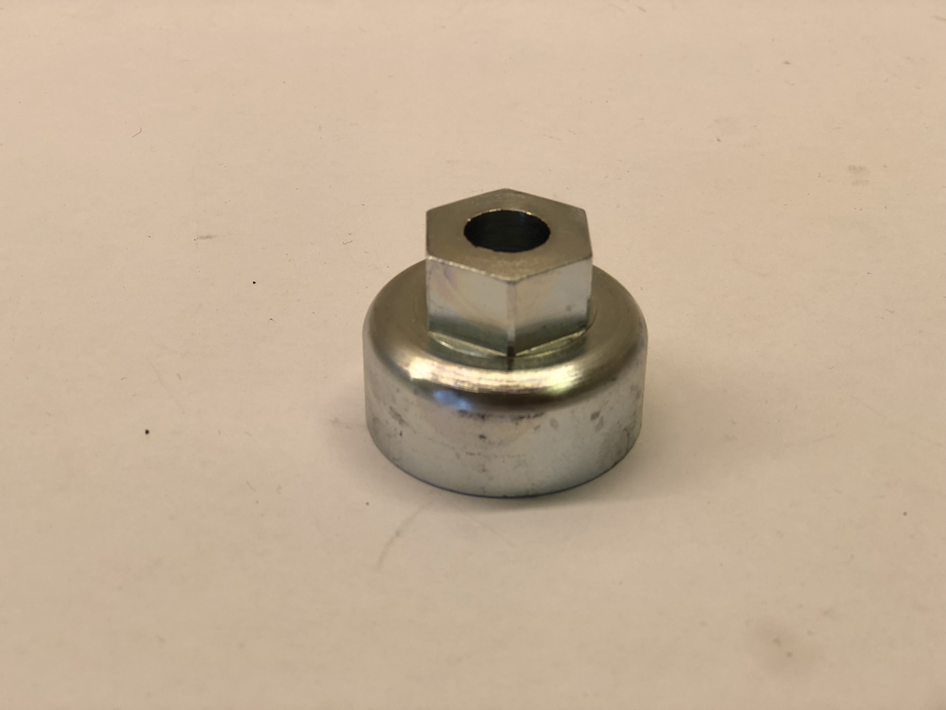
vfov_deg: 25.7
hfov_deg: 33.8
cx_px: 473
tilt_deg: -35.7
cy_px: 355
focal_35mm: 57
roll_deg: -0.1
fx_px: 1558
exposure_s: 1/50
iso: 32
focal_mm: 6.6
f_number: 2.8
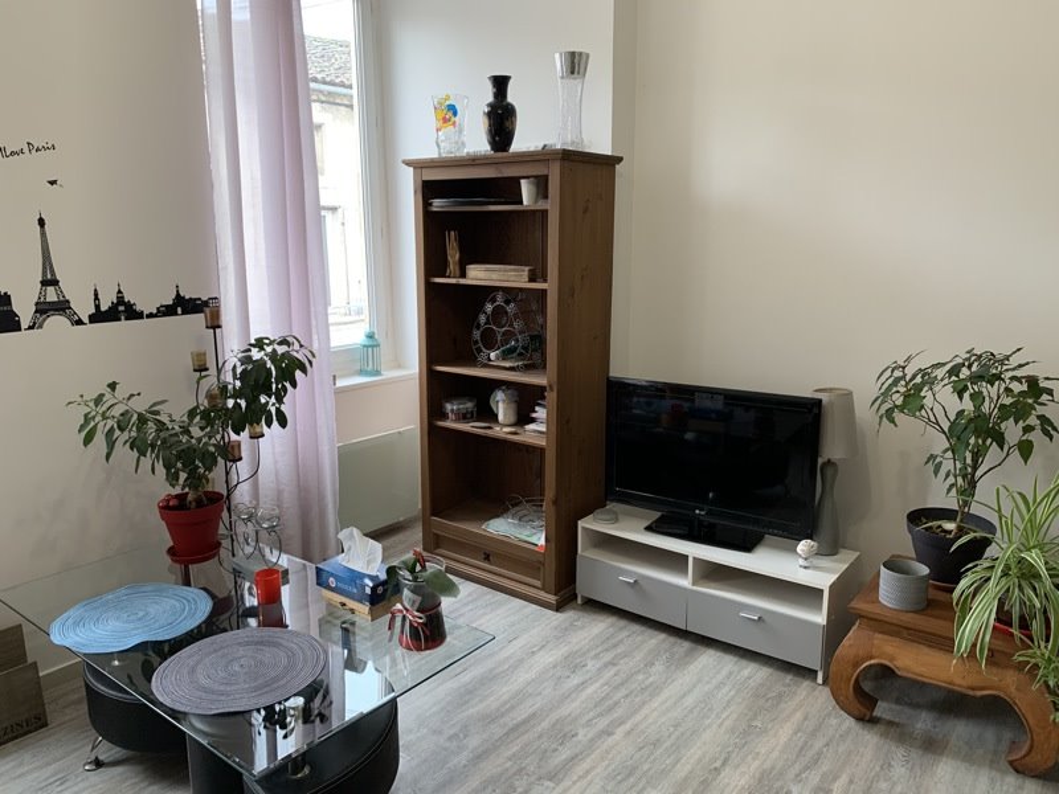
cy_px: 397
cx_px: 530
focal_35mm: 26
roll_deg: -0.3
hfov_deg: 67.3
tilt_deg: -11.5
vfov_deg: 53.1
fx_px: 795
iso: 80
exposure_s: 1/50
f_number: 1.8
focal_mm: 4.25
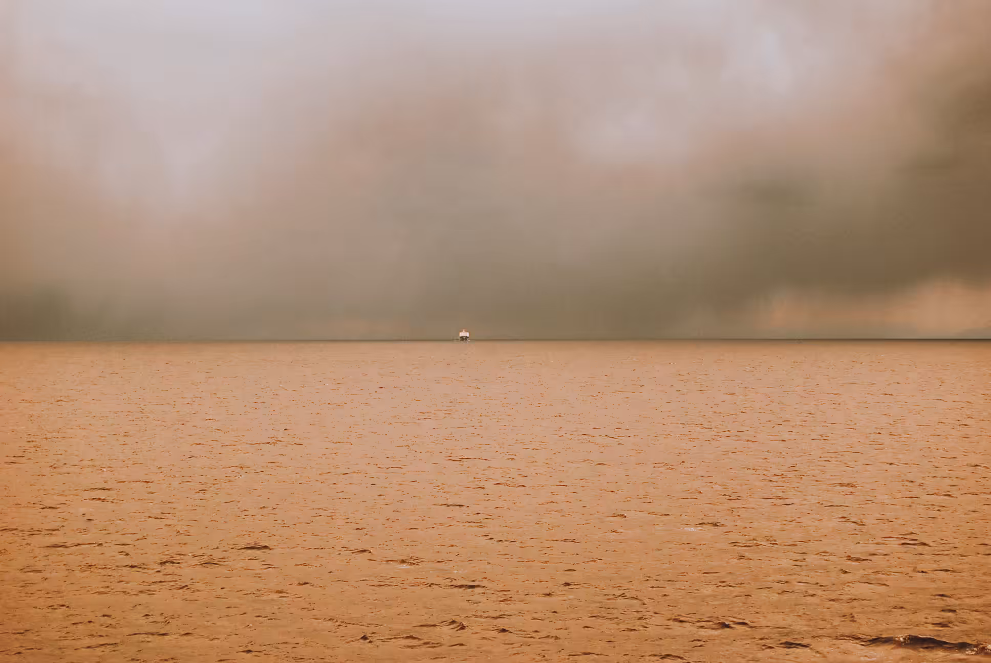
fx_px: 2274
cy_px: 332
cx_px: 496
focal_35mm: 82
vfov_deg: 16.6
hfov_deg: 24.6
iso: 640
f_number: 5.6
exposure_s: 1/2500
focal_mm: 55
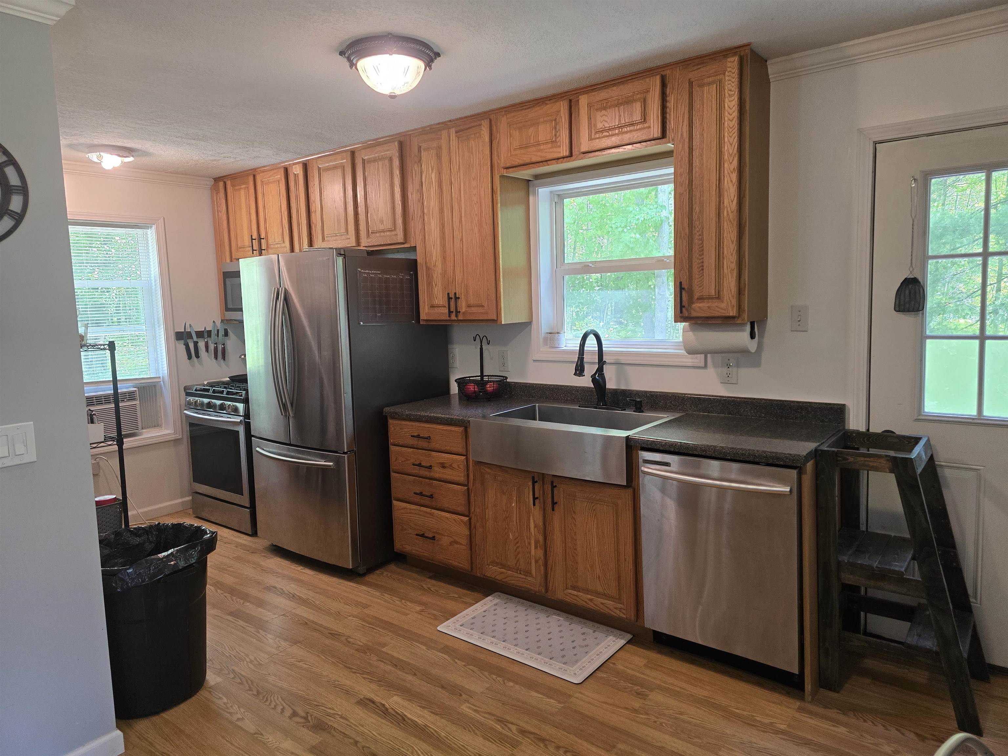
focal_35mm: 23
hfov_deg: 73.9
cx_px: 504
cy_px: 378
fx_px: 670
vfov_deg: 58.9
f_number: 1.7
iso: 250
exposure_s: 1/120
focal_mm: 6.3
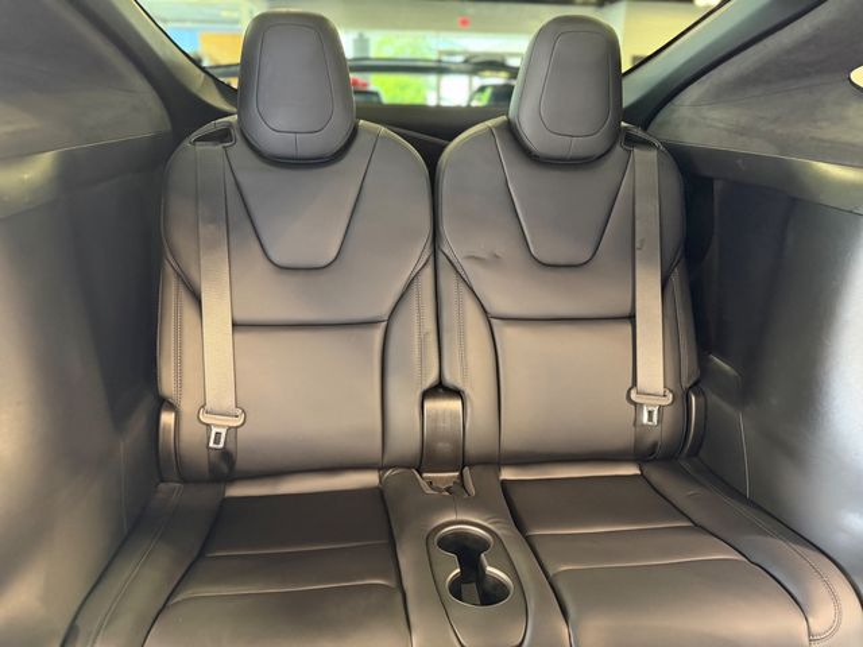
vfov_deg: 56.8
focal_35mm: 24
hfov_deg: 71.6
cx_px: 432
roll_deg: -0.4
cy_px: 324
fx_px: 598
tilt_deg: -20.9
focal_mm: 6.76
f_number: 1.78
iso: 1000
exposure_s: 1/40
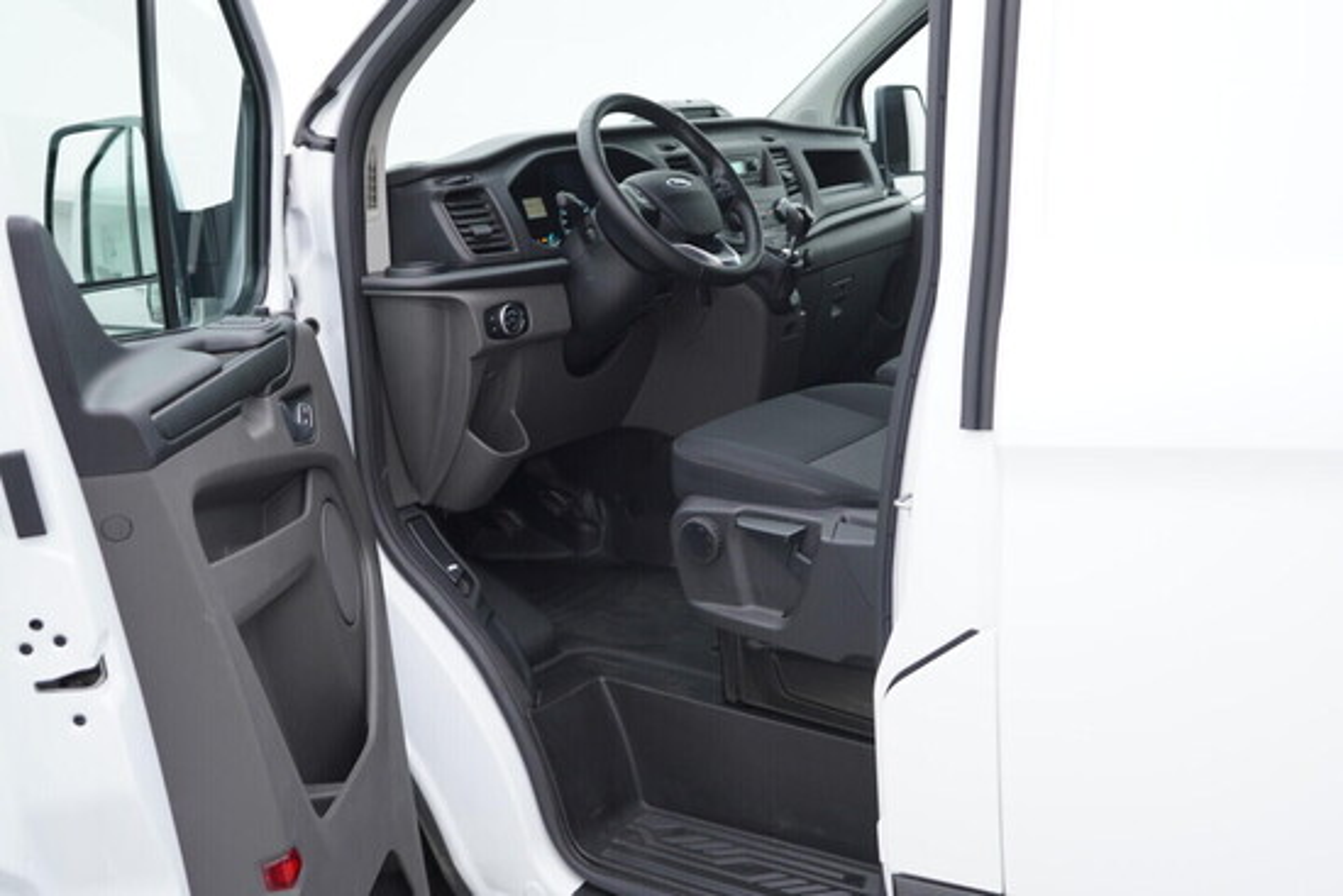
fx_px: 1343
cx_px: 672
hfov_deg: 53.1
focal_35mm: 36
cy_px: 448
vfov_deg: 36.9
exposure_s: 1/50
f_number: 3.2
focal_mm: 24
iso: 125
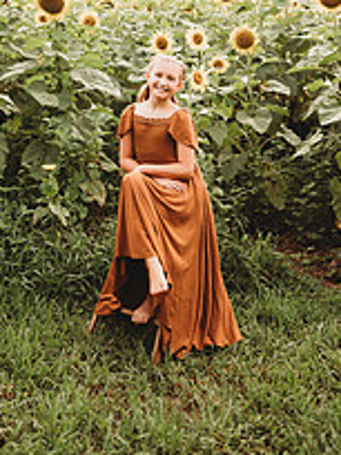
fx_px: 670
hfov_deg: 28.4
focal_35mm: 51
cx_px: 116
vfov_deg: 32.9
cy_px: -45
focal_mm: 24
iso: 125
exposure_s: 1/400
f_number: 2.2
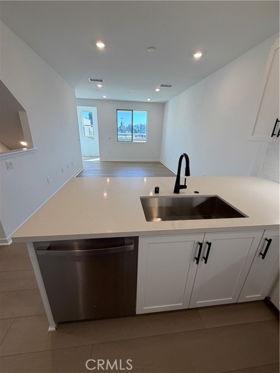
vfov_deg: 102.1
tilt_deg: -20.4
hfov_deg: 85.7
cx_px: 140
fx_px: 151
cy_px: 186
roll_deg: -1.1
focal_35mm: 14
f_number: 2.2
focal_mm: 2.22
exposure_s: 1/120
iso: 125
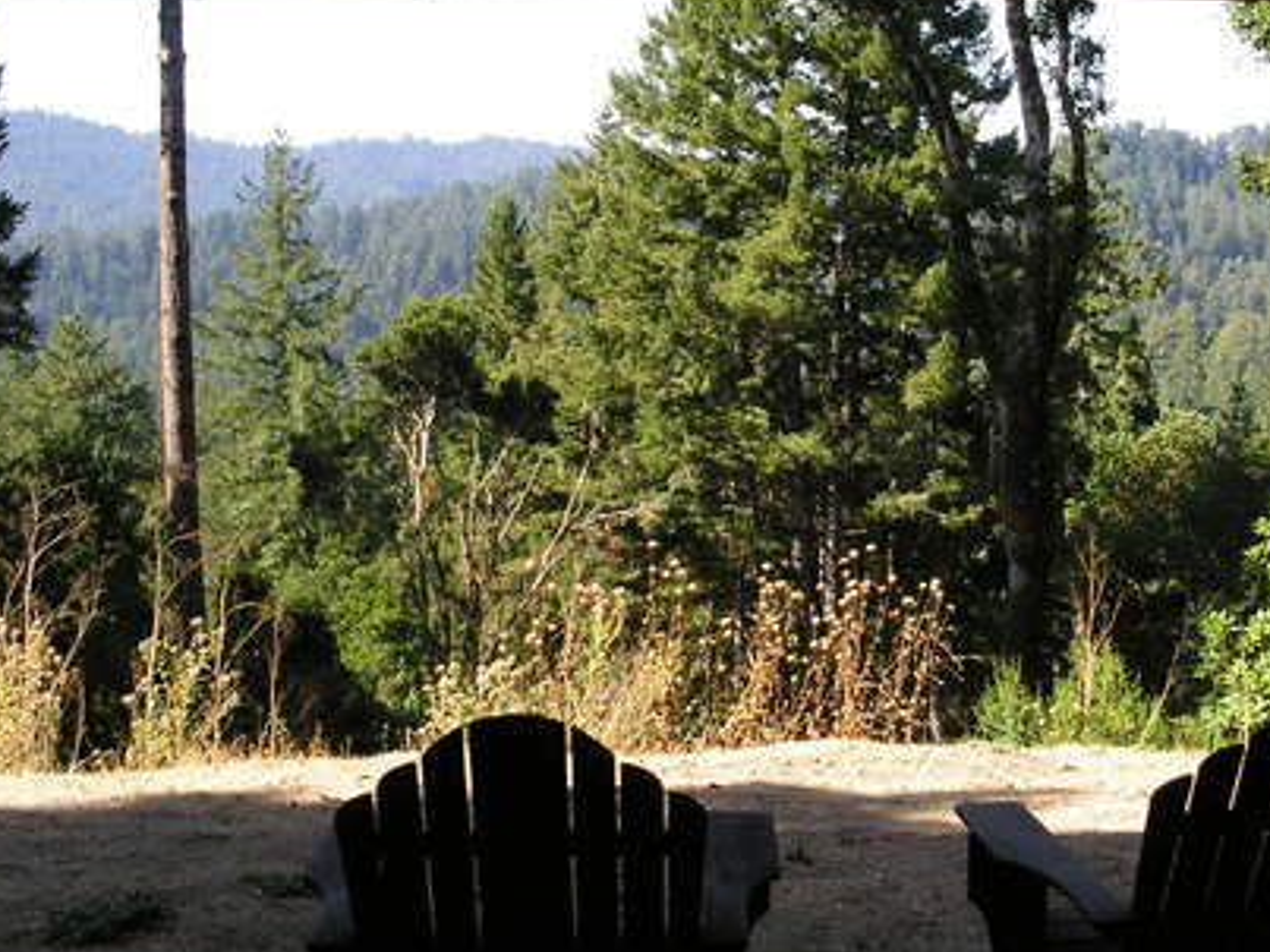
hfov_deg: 33.1
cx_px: 777
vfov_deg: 25.1
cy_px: 351
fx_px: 2127
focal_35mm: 58
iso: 100
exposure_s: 1/180
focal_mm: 7.8
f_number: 5.6
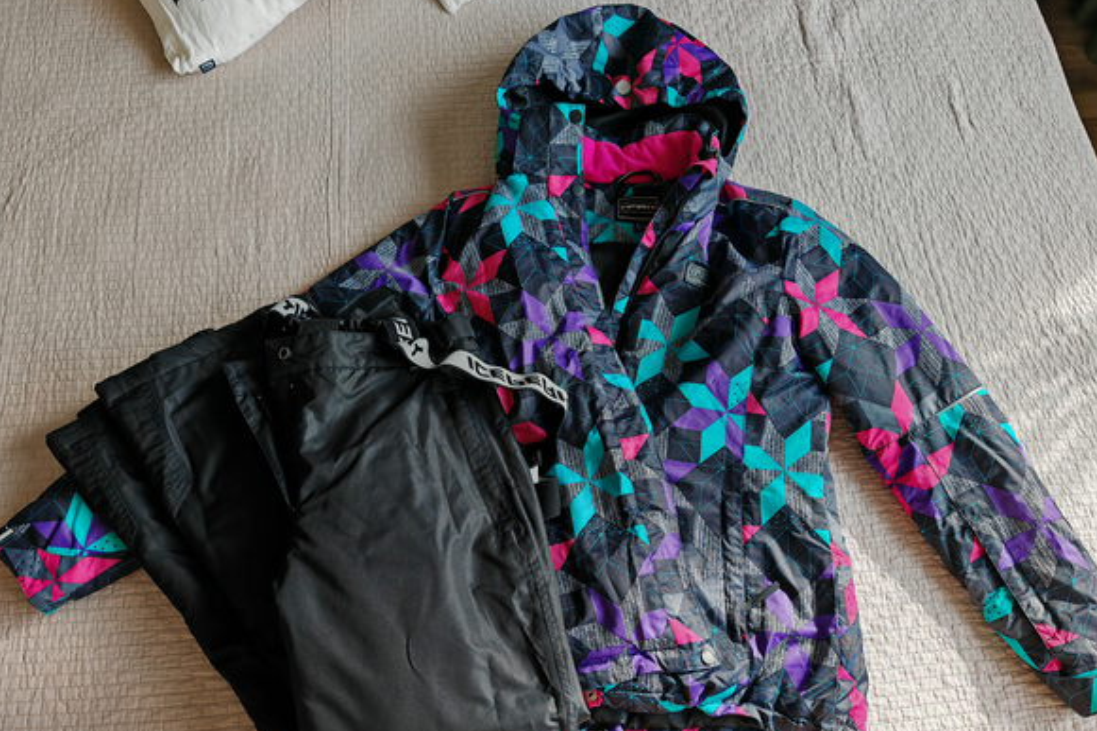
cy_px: 414
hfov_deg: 63.7
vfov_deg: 44.8
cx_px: 551
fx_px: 883
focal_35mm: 29
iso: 50
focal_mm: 7.62
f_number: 1.6
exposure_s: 1/150
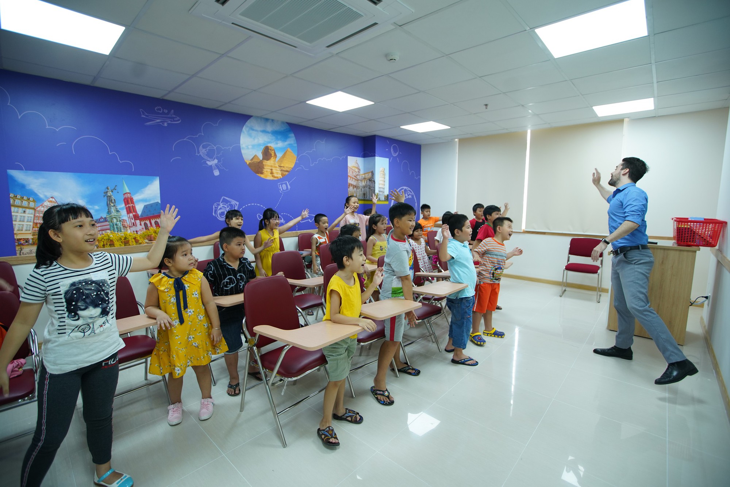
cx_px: 365
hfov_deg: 96.7
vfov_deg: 73.8
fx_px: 324
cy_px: 244
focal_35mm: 16
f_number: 3.5
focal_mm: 16
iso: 1000
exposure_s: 1/160
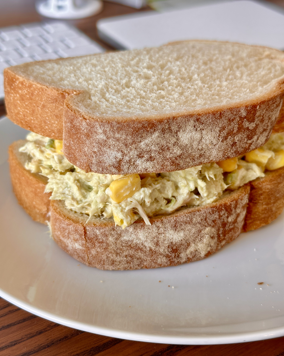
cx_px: 141
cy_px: 192
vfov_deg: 36.6
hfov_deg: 29.7
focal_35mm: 51
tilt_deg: -32.5
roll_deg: +0.1
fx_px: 536
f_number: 1.78
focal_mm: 6.86
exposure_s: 1/60
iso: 50
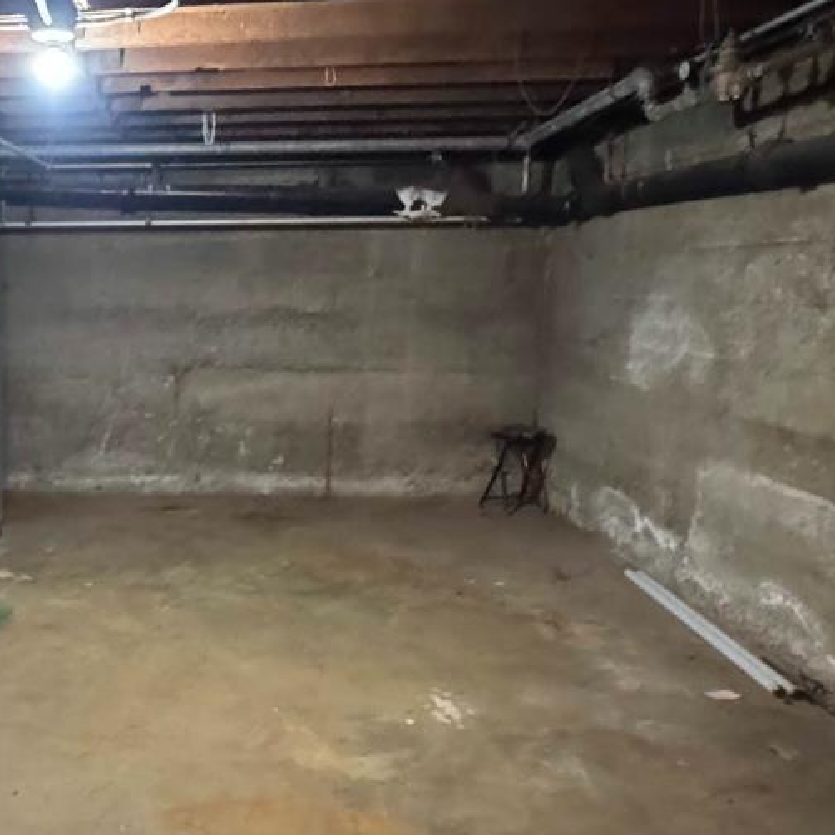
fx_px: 1010
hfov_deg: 42.0
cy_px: 443
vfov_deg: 44.9
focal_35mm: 37
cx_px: 115
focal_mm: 2.22
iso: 1600
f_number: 2.2
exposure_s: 1/40
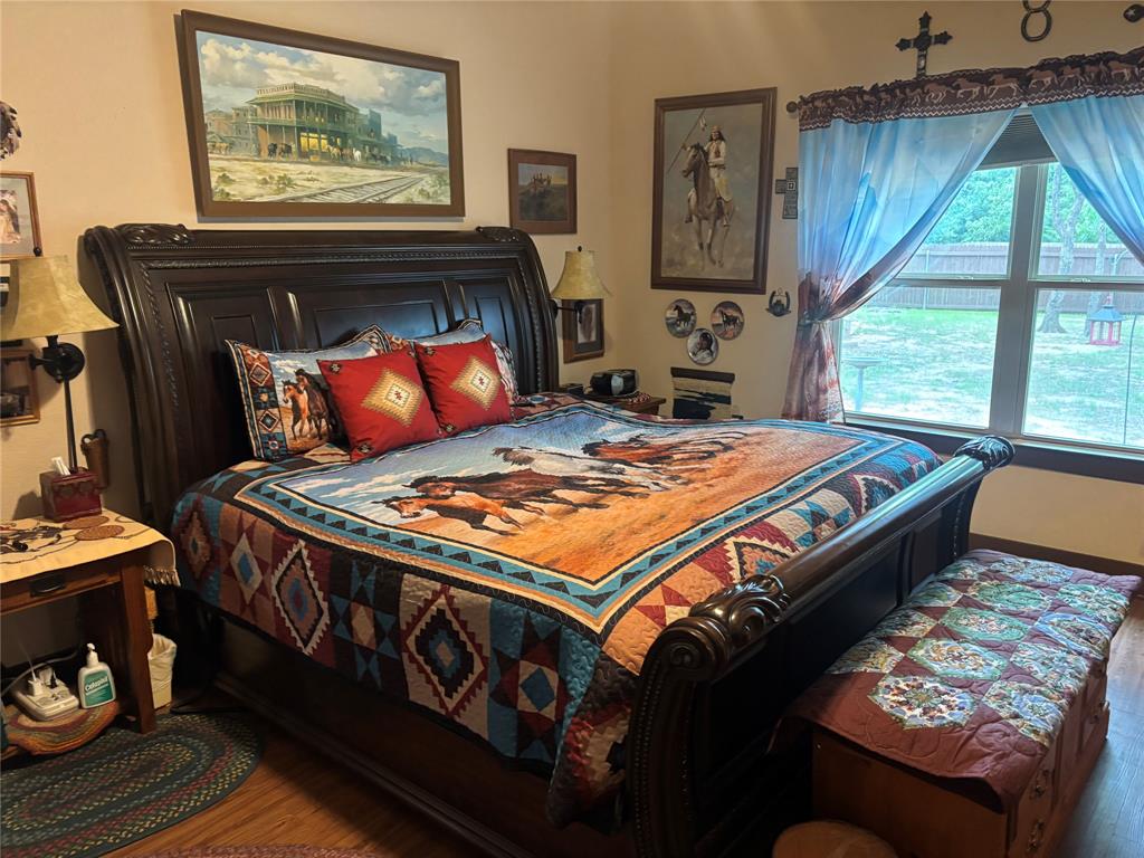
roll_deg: +1.1
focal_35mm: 26
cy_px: 429
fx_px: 859
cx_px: 572
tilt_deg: -11.8
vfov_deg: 53.1
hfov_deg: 67.3
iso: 500
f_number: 1.6
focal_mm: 5.96
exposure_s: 1/60
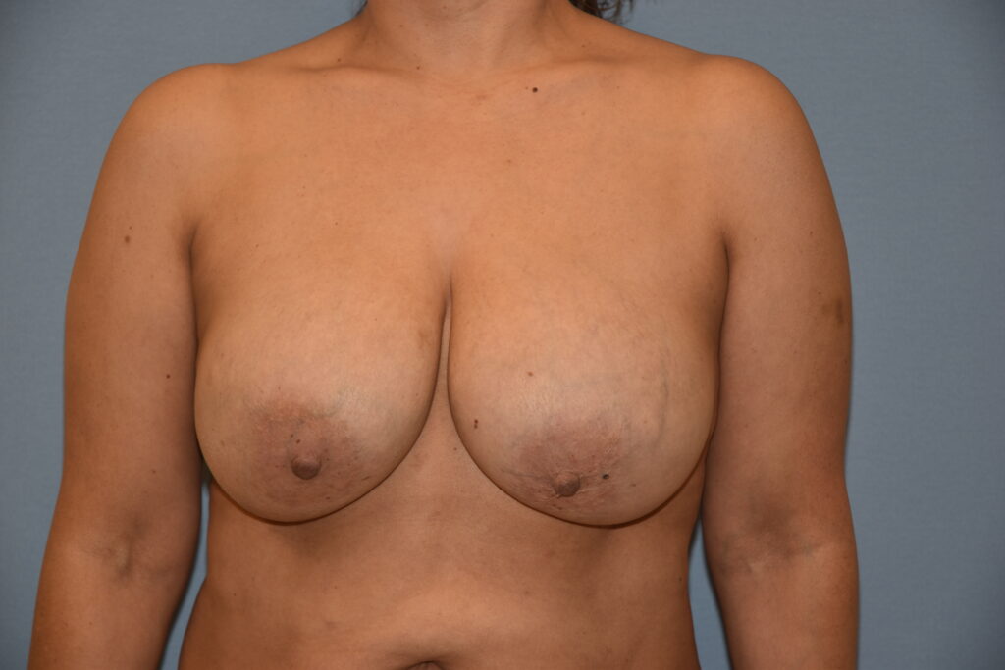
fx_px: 2931
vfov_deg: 13.0
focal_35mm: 105
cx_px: 502
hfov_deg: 19.5
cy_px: 335
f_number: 4.5
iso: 100
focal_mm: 70
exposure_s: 1/60
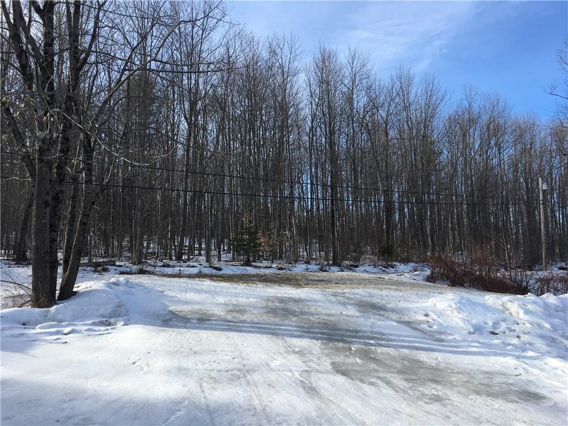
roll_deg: -0.5
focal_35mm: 29
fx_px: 476
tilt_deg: +8.9
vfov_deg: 48.2
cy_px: 213
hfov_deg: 61.7
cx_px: 284
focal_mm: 4.15
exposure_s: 1/705
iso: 25
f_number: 2.2
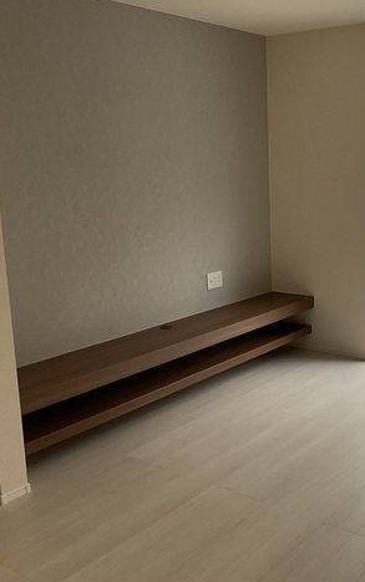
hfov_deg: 29.8
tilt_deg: -11.8
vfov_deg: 47.2
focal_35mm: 42
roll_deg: +0.8
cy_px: 291
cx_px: 298
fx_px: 668
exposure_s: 1/104
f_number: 1.8
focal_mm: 3
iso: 64
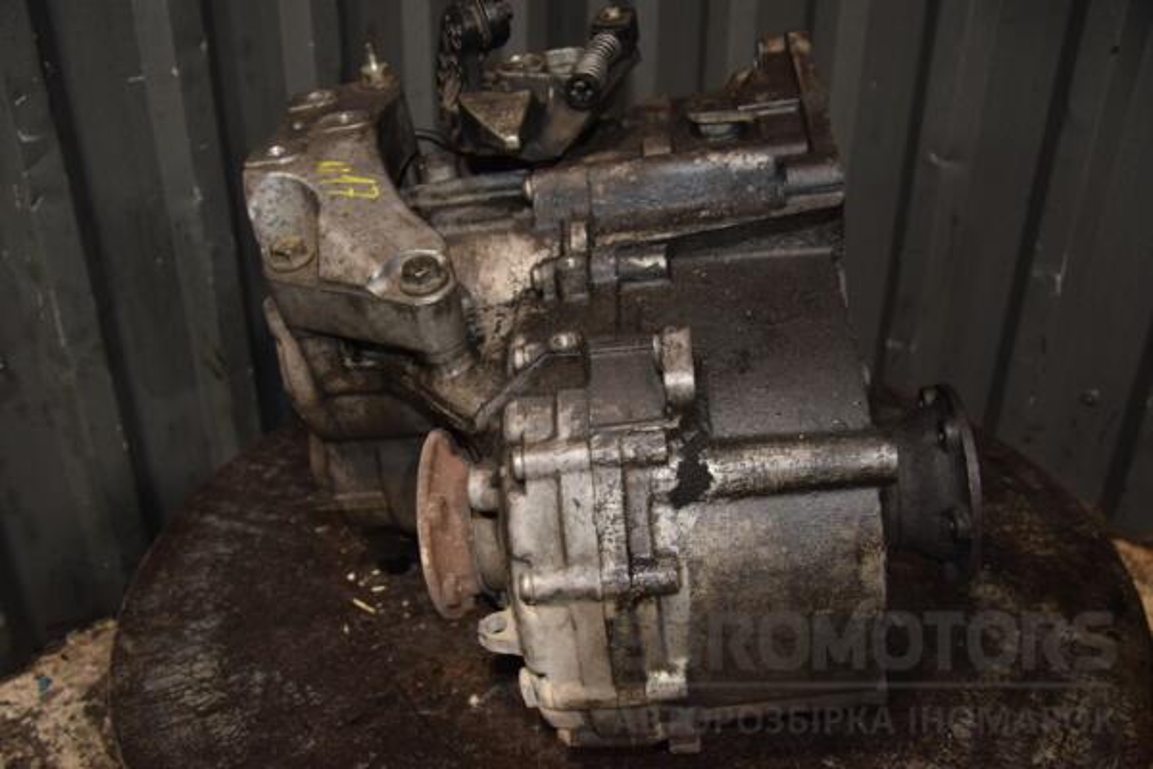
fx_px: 1057
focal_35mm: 33
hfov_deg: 57.2
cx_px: 576
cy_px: 384
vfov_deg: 40.0
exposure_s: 1/60
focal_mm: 22
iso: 800
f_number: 5
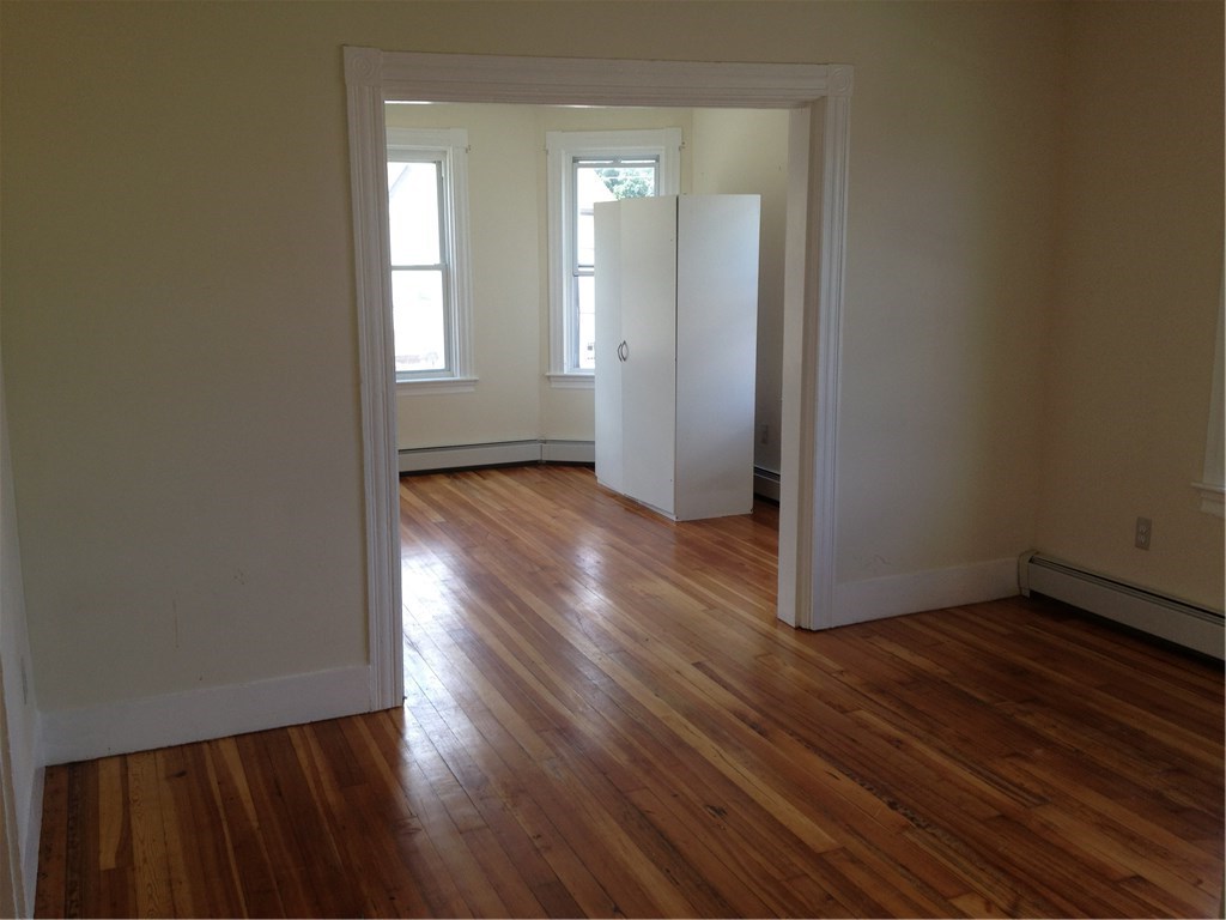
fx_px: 1240
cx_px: 613
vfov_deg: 40.7
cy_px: 460
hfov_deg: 52.6
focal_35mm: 35
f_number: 2.4
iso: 50
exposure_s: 1/120
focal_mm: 4.28
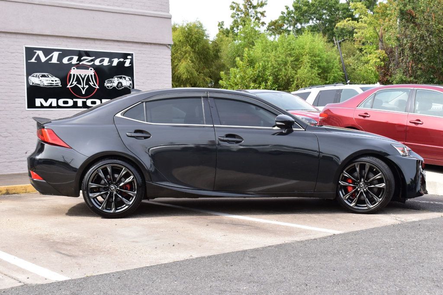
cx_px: 222
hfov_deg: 37.9
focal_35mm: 52
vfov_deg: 25.7
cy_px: 148
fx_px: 646
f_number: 10
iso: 400
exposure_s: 1/250
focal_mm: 35
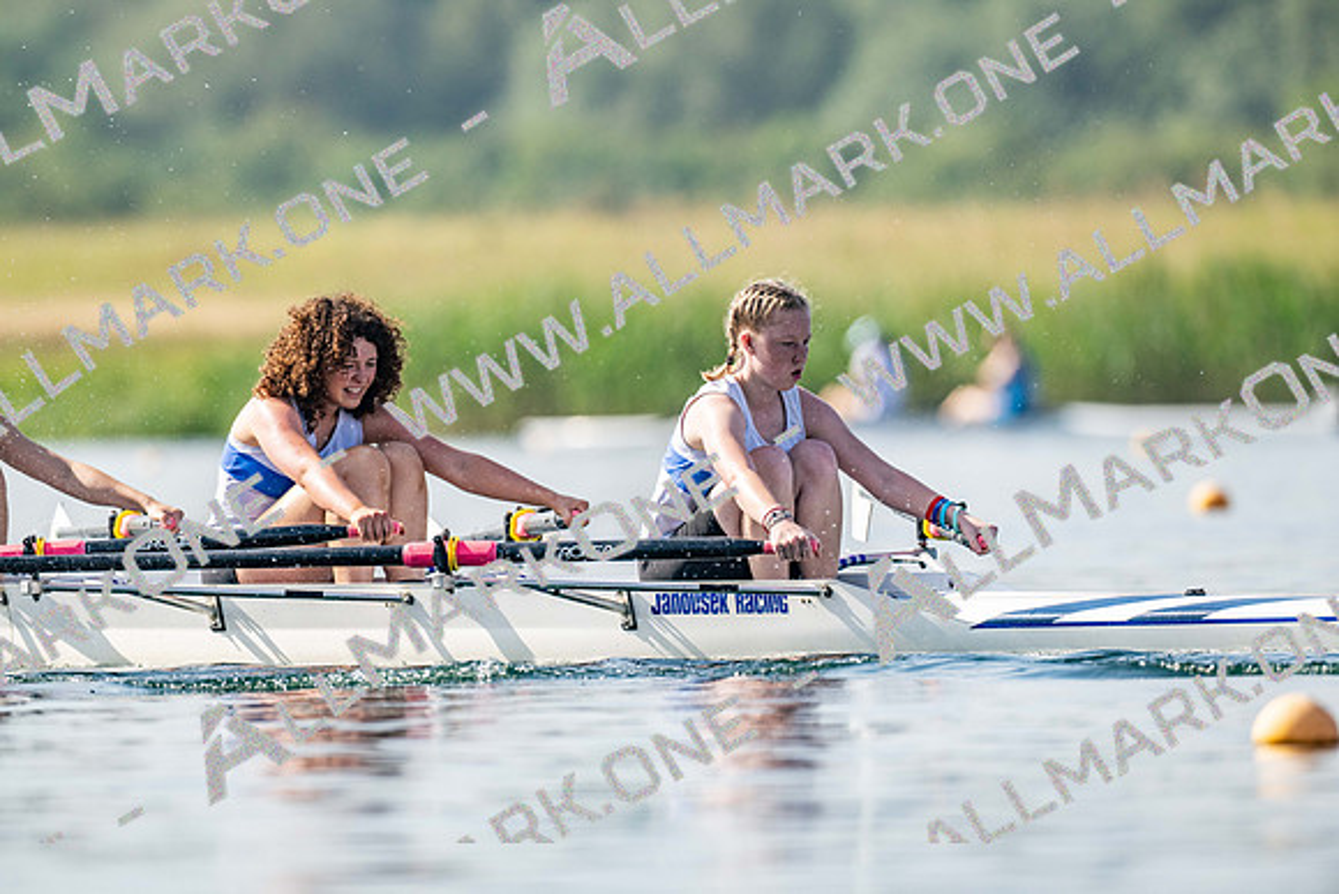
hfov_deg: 3.4
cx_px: 670
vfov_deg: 2.3
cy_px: 447
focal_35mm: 600
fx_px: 22321
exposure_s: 1/2500
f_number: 5.6
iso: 280
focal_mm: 600
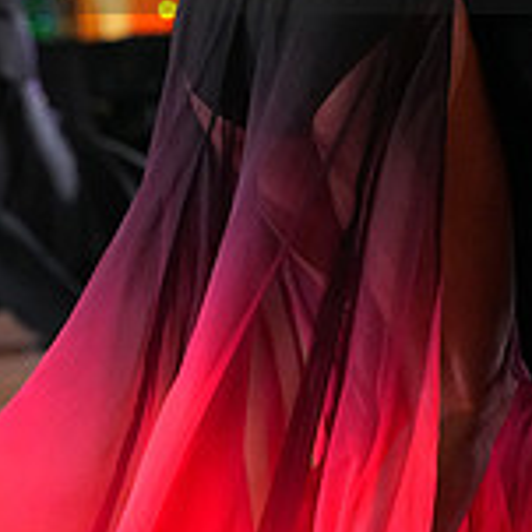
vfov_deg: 3.3
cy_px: -102
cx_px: 449
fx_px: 9128
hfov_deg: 3.3
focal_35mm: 525
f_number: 5
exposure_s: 1/400
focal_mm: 161
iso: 6400
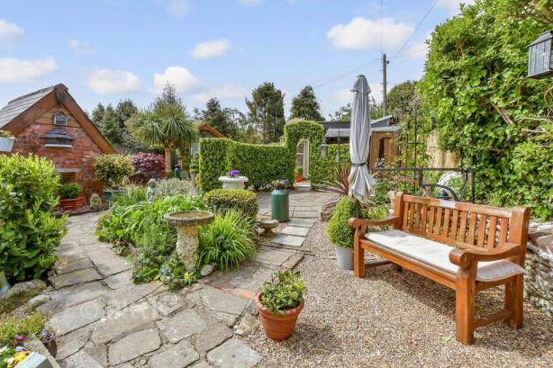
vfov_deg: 73.7
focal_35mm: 16
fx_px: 246
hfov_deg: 96.7
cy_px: 175
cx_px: 272
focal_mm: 10
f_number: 8
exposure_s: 1/250
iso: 160
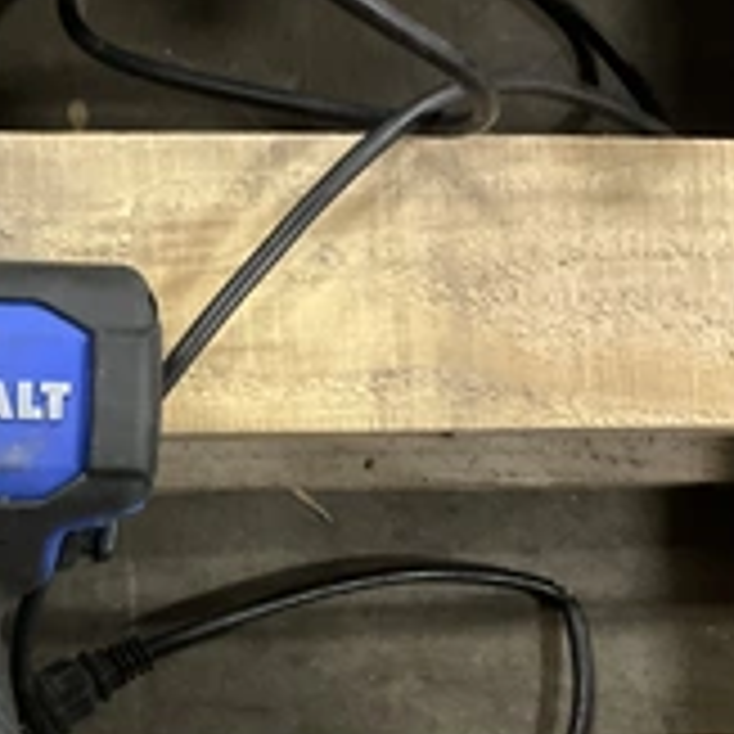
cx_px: -135
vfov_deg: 26.8
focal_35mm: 63
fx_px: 1511
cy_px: 590
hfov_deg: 24.8
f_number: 1.8
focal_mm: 3
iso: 250
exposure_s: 1/30
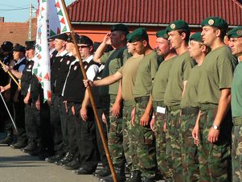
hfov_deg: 9.8
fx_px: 1406
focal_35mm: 201
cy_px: 74
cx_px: 170
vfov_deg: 7.4
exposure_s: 1/800
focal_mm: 20.7
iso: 200
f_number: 5.6
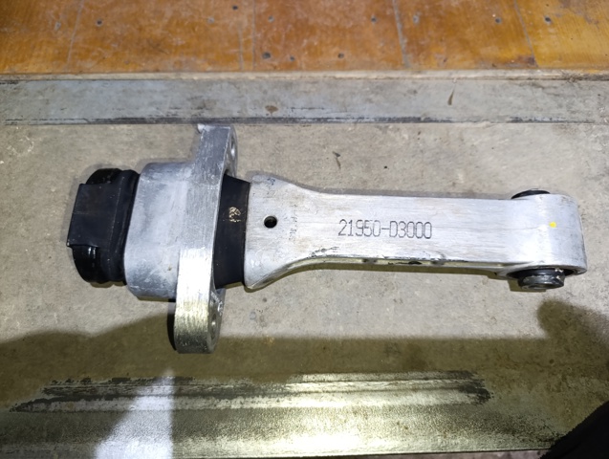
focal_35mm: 23
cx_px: 304
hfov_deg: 73.8
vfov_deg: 59.0
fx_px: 405
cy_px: 230
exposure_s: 1/100
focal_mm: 6.14
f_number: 1.6
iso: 500
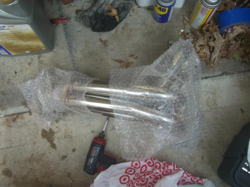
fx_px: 274
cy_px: 94
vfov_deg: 37.7
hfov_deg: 49.0
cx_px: 125
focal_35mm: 38
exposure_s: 1/100
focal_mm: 7.9
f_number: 2.8
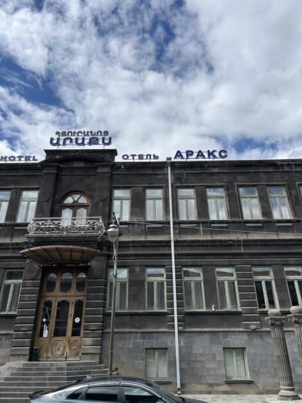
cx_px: 151
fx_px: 303
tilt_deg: +26.4
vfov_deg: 67.3
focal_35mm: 26
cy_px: 202
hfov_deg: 53.0
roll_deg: -0.4
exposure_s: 1/5587
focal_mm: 5.7
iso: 50
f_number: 1.5
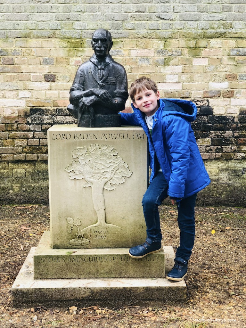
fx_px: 493
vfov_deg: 36.8
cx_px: 123
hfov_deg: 28.0
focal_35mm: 52
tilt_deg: -9.8
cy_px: 164
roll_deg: +1.3
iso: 25
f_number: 2.4
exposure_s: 1/60
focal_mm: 6
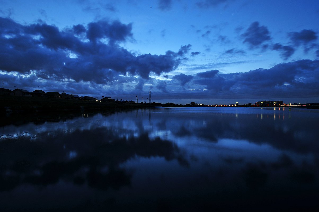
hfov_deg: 100.5
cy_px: 106
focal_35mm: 15
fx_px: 133
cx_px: 160
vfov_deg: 77.2
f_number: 8
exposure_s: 2.5
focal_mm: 10
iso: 200
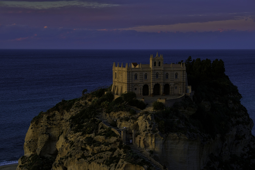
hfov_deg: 29.7
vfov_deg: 20.0
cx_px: 128
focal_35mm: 68
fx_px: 482
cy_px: 85
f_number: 4.5
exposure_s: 1/50
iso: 250
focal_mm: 45.5
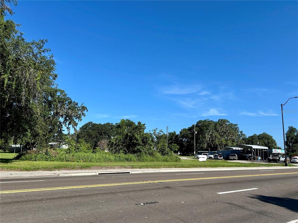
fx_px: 224
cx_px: 149
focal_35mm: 26
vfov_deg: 53.1
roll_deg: -1.4
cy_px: 112
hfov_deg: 67.3
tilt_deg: +10.2
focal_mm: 5.7
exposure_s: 1/3831
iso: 50
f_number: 1.5
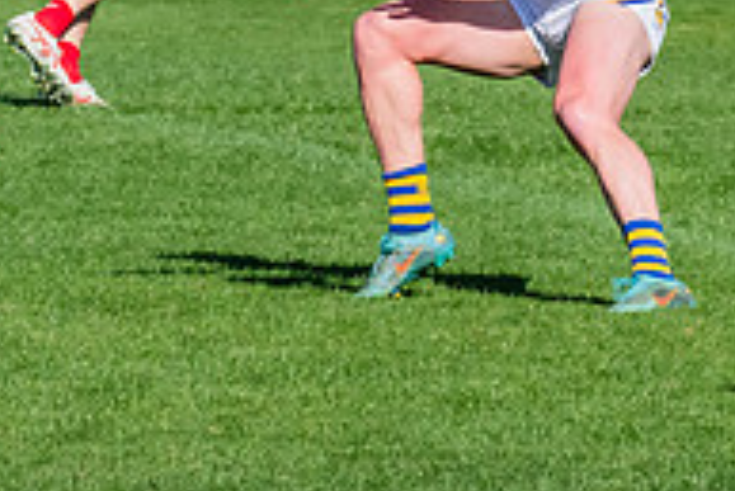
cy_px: -266
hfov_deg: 2.4
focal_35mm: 869
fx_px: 17755
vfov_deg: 1.6
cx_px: -152
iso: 800
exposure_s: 1/1600
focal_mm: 170
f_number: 11
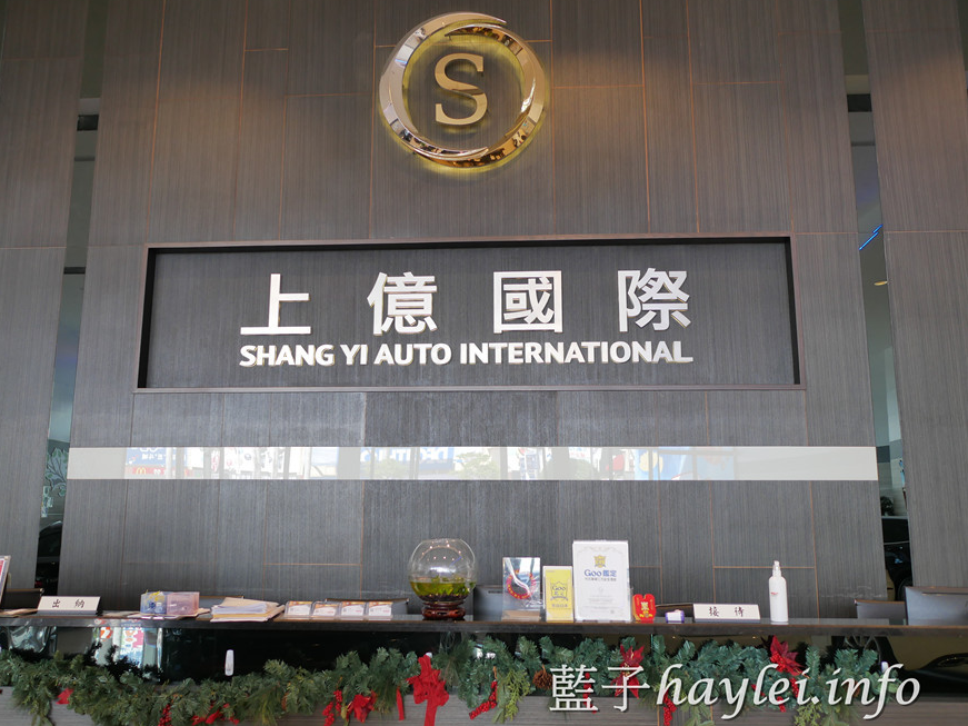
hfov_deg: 58.3
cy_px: 359
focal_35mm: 31
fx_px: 867
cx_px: 469
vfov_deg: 45.4
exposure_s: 1/125
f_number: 2
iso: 200
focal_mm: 15
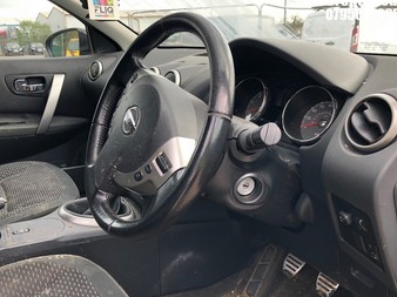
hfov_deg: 61.7
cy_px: 146
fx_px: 332
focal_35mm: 29
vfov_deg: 48.2
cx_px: 204
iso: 32
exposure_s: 1/120
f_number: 1.8
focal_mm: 4
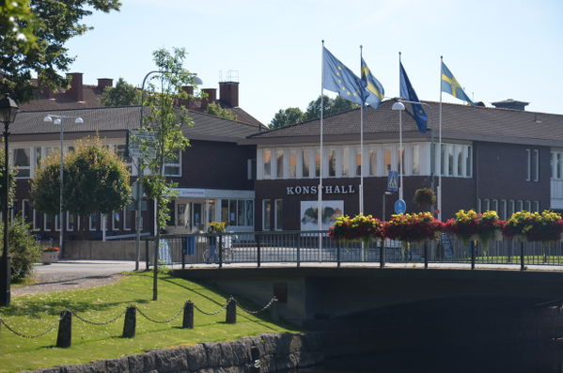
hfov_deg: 18.2
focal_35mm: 112
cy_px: 186
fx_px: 1756
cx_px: 282
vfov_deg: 12.1
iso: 200
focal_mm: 75
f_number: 6.3
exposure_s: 1/640
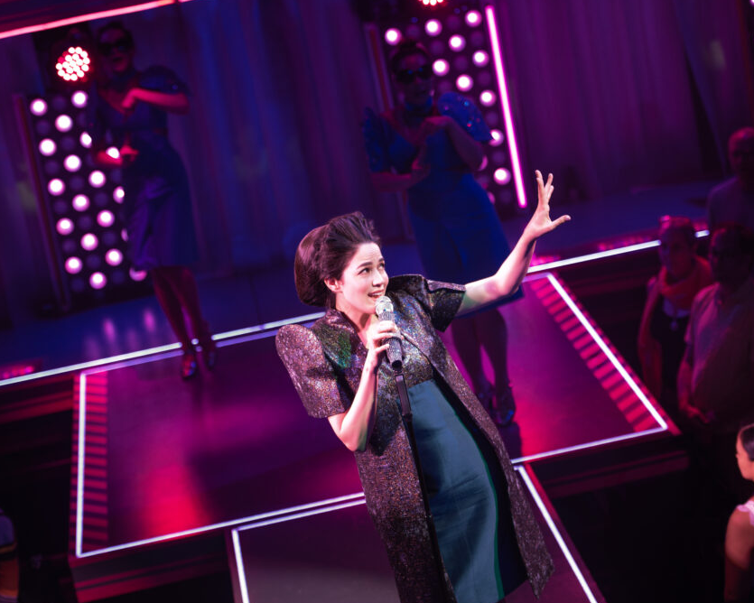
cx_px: 366
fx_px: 2209
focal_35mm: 99
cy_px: 304
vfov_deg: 15.5
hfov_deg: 19.4
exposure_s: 1/200
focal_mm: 86
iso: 800
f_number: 2.8
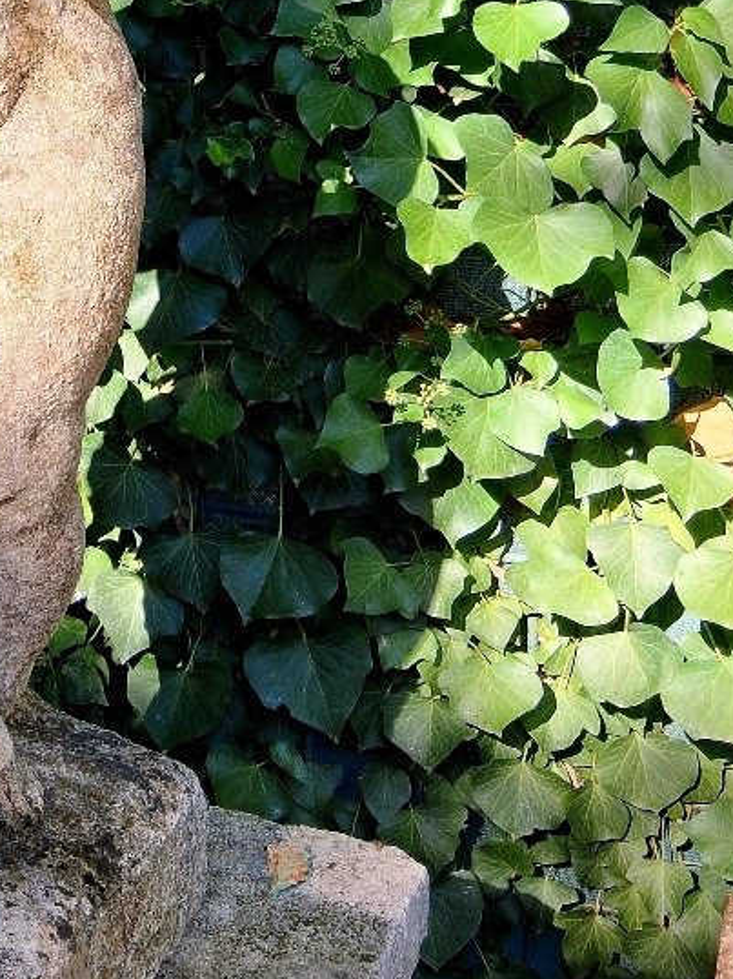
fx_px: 1639
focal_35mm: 58
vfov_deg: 31.0
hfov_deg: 23.7
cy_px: 22
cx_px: -67
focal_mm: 3.98
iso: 25
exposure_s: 1/100
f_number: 1.8
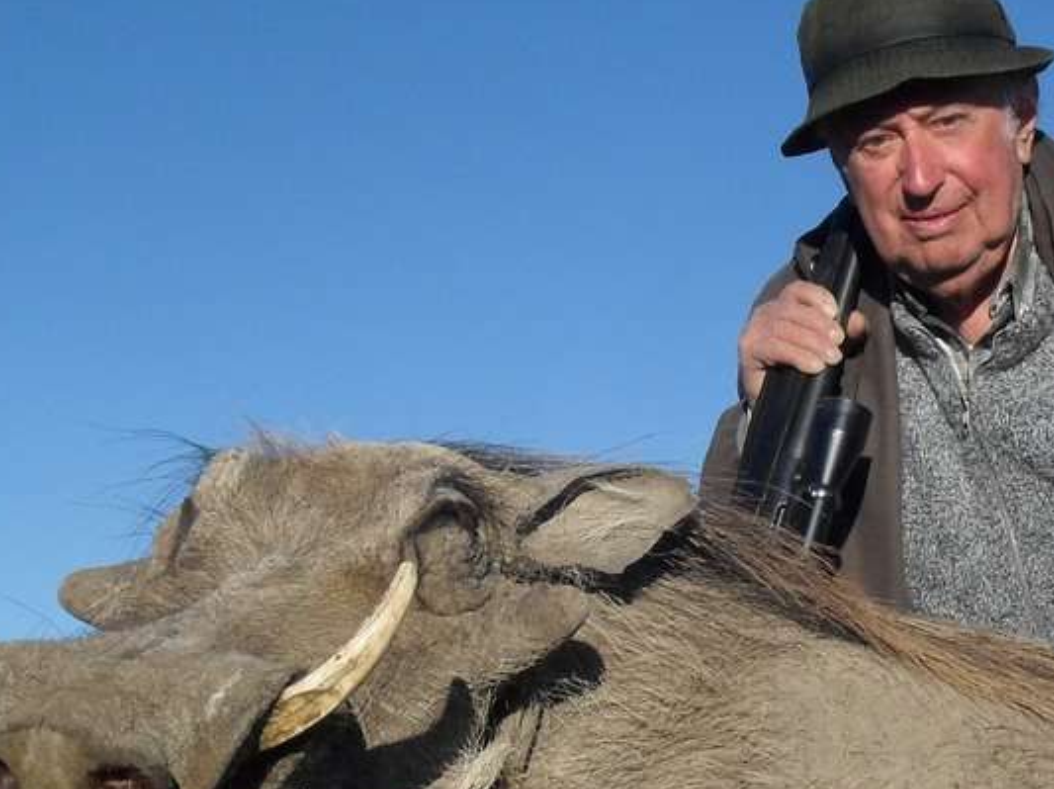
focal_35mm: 92
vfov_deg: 16.0
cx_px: 777
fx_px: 2799
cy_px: 477
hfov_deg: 21.2
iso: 80
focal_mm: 8.1
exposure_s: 1/180
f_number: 9.1
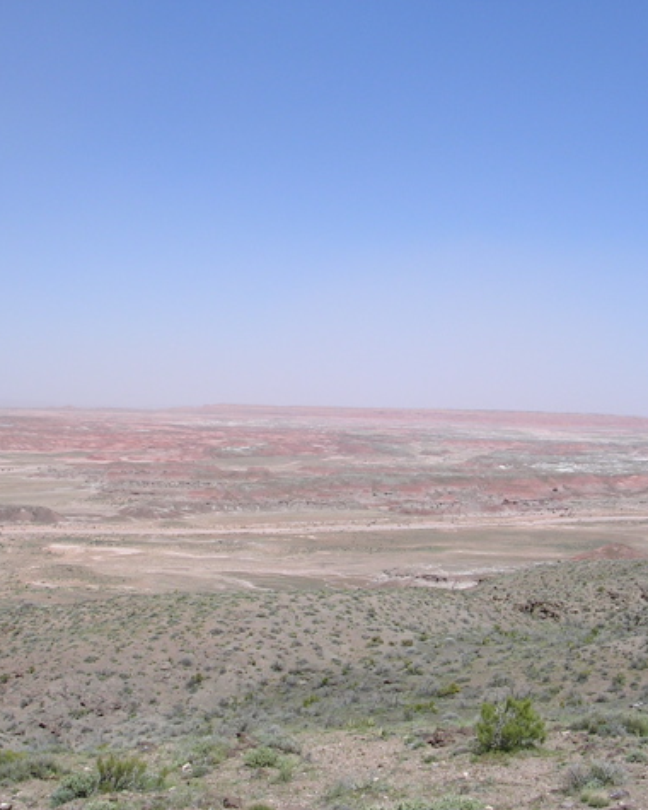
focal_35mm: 50
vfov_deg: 37.3
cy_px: 404
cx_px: 373
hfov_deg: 30.2
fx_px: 1199
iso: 50
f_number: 5.6
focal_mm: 5.8
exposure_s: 1/349
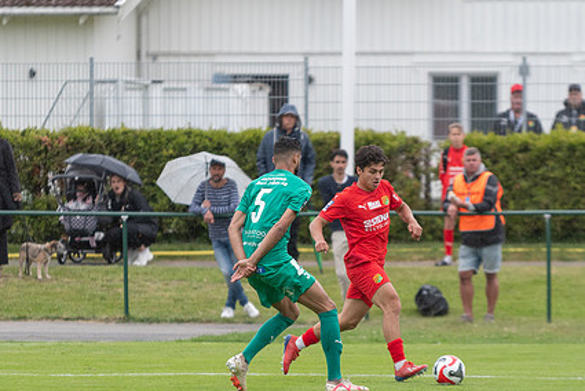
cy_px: 226
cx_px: 306
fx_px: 7220
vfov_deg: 3.1
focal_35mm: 444
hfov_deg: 4.6
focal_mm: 200
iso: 560
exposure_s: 1/1600
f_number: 3.2
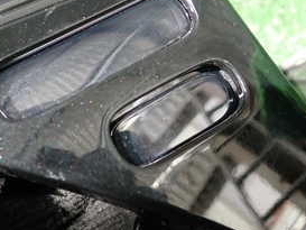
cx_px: 112
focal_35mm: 66
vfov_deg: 22.2
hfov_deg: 29.2
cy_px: 83
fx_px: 584
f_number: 2.3
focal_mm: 5.4
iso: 125
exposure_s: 1/60
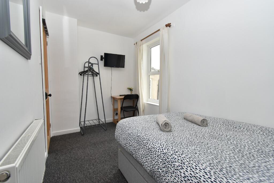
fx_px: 114
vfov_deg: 77.3
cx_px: 137
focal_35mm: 15
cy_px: 92
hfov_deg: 100.4
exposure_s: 1/60
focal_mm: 10
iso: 400
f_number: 9
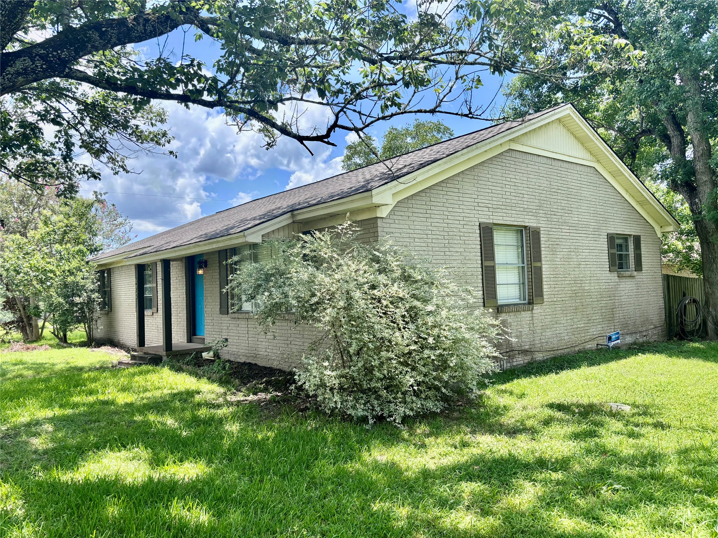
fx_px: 539
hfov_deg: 67.3
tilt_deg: +1.3
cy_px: 269
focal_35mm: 26
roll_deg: +2.1
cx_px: 359
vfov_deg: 53.1
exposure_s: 1/1695
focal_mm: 5.96
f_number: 1.6
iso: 50
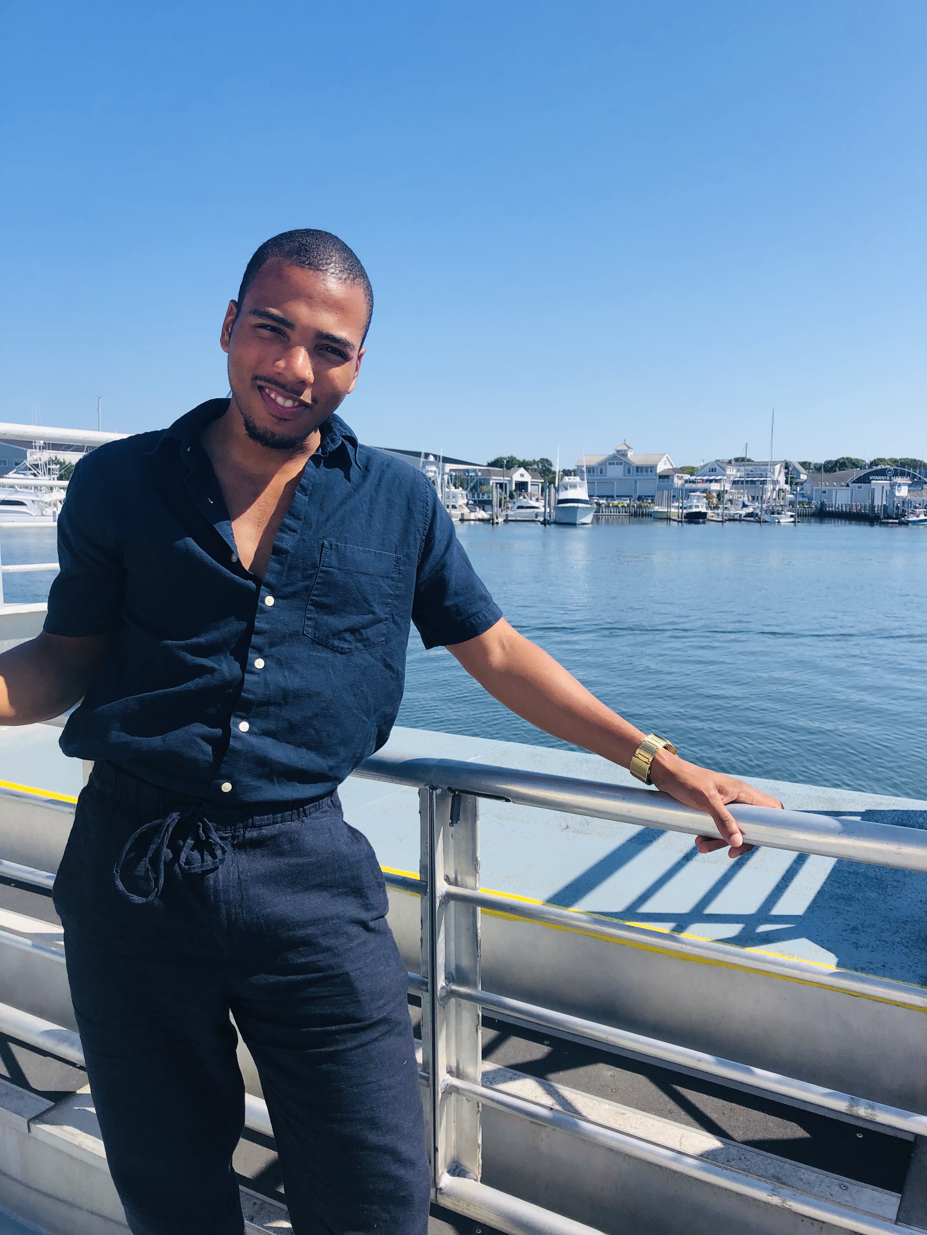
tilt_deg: -7.2
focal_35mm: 28
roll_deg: -0.6
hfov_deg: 49.7
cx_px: 464
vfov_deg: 63.4
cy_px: 618
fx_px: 1000
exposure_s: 1/1621
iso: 20
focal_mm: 4
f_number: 1.8
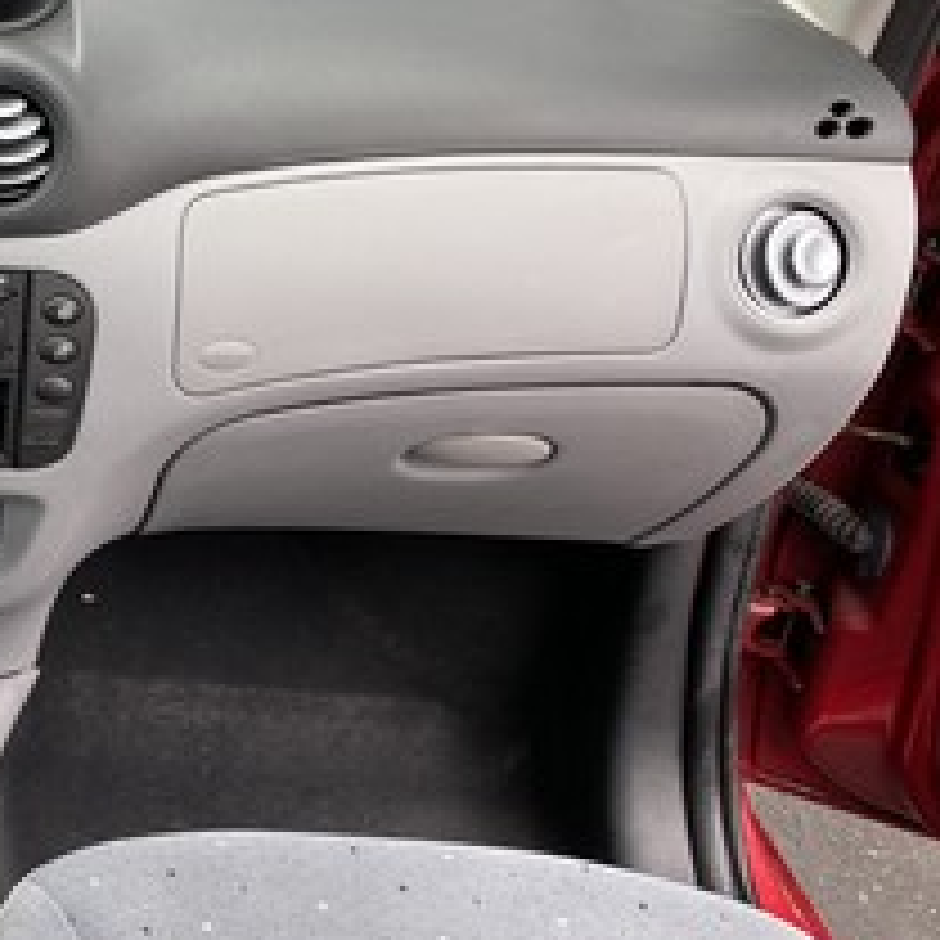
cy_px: 358
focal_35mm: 56
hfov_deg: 27.1
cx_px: -180
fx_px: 1720
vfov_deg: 30.4
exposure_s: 1/127
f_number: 1.8
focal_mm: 4.25
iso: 32
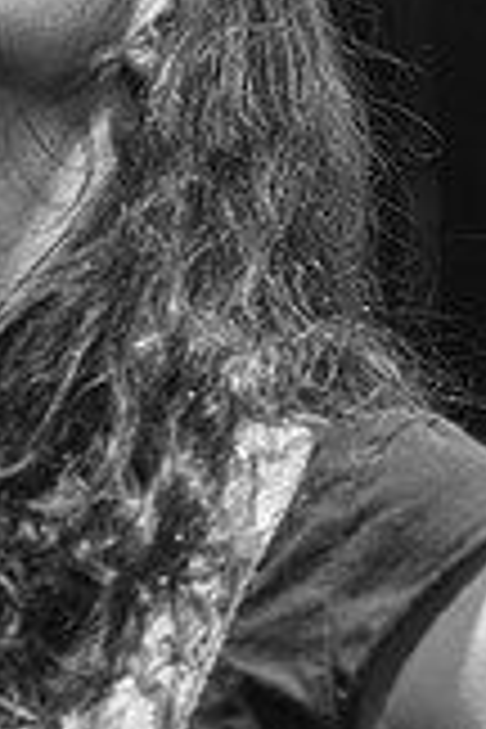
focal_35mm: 222
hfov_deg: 6.2
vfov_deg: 9.3
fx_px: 4495
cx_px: -58
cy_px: 225
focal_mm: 80
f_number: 3.2
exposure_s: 1/125
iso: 3200
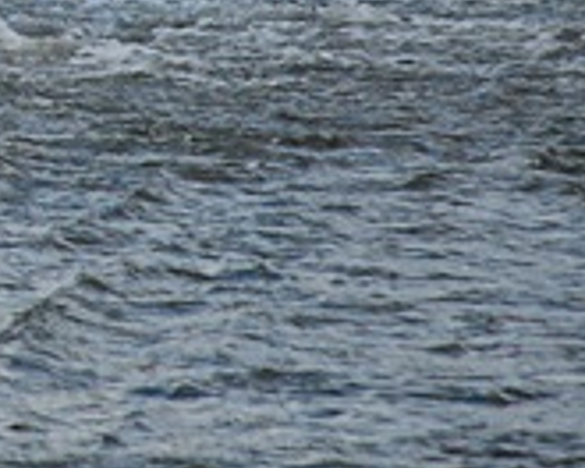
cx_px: -706
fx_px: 13280
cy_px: -230
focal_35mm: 767
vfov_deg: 2.0
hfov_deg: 2.5
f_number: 5.6
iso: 400
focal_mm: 112
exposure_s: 1/800
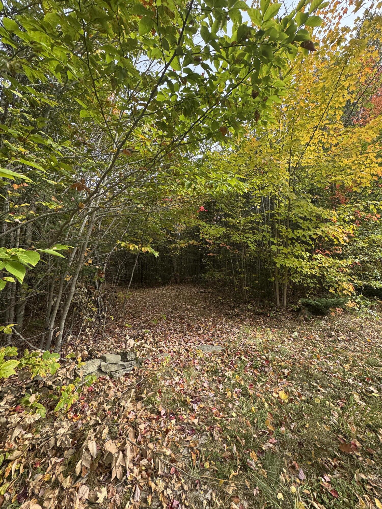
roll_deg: -1.1
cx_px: 191
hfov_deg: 85.7
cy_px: 254
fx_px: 206
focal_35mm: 14
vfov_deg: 102.1
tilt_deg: +10.6
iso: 40
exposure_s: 1/184
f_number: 2.2
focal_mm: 2.22
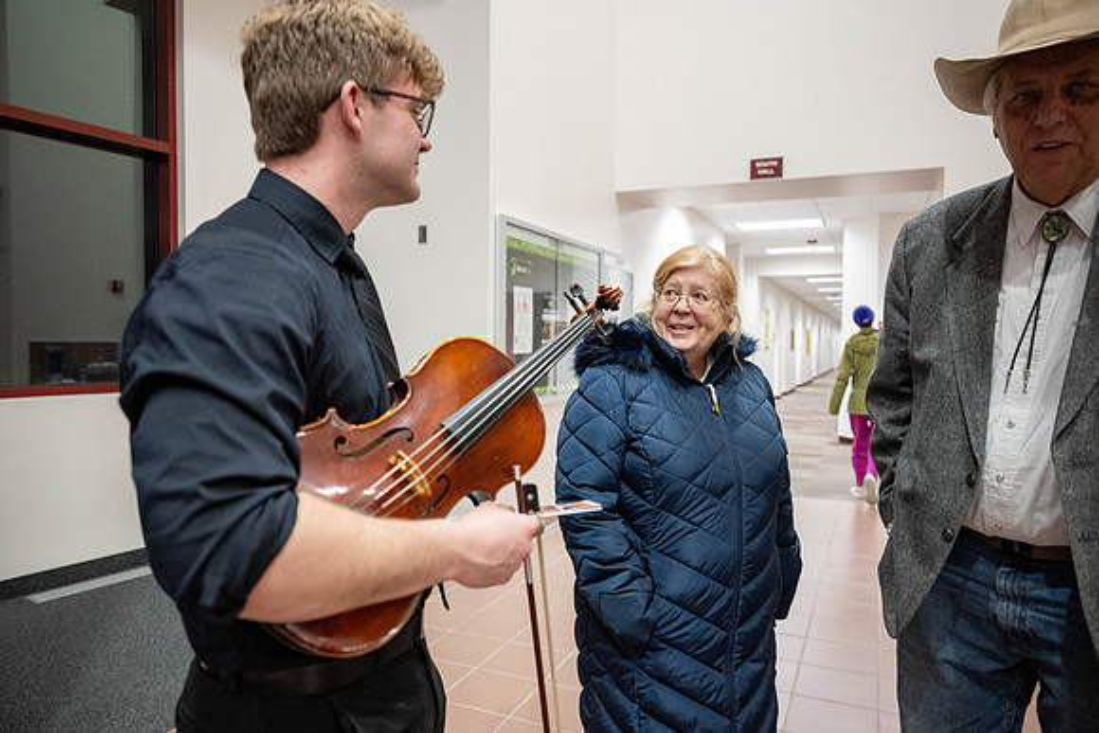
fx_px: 748
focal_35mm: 24
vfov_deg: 52.2
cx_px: 550
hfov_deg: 72.6
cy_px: 366
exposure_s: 1/250
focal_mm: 24.5
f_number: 2.8
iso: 4000
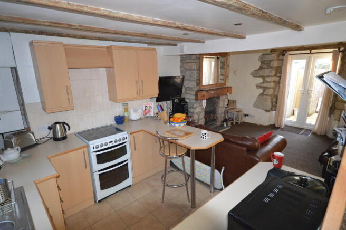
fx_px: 187
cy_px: 115
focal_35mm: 20
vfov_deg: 63.1
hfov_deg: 85.5
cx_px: 173
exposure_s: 1/60
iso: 800
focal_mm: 13
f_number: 4.5
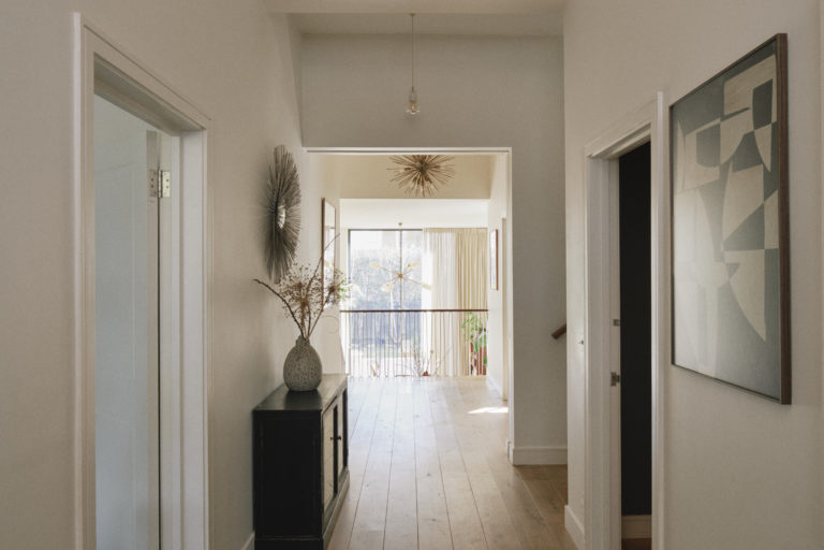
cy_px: 275
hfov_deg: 71.5
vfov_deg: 51.3
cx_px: 412
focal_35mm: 25
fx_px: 572
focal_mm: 16.5
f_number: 10
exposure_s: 1/4
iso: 200
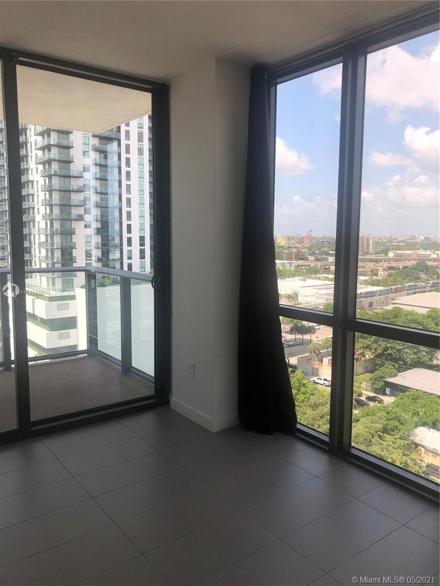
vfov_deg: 63.4
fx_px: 475
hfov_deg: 49.7
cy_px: 293
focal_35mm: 28
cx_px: 220
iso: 20
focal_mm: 3.99
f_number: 1.8
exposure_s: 1/405
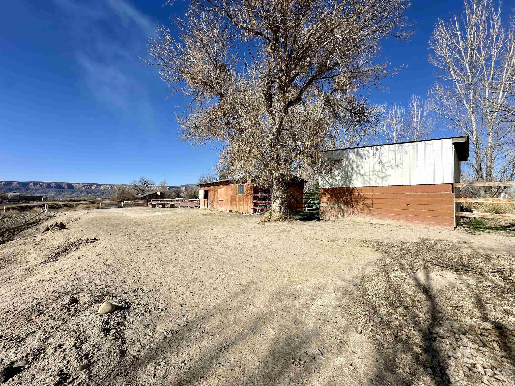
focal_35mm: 14
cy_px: 193
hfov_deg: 102.1
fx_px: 208
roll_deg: -0.3
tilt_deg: +2.0
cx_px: 258
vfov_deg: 85.7
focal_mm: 2.22
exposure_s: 1/2681
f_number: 2.2
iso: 50
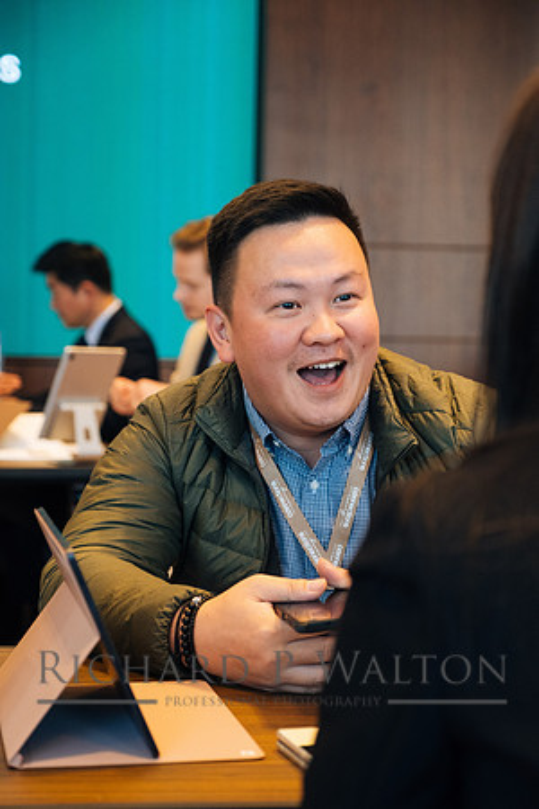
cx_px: 270
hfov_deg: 18.7
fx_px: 1639
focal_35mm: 73
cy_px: 404
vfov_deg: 27.7
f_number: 3.2
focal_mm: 48.5
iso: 1600
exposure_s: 1/250
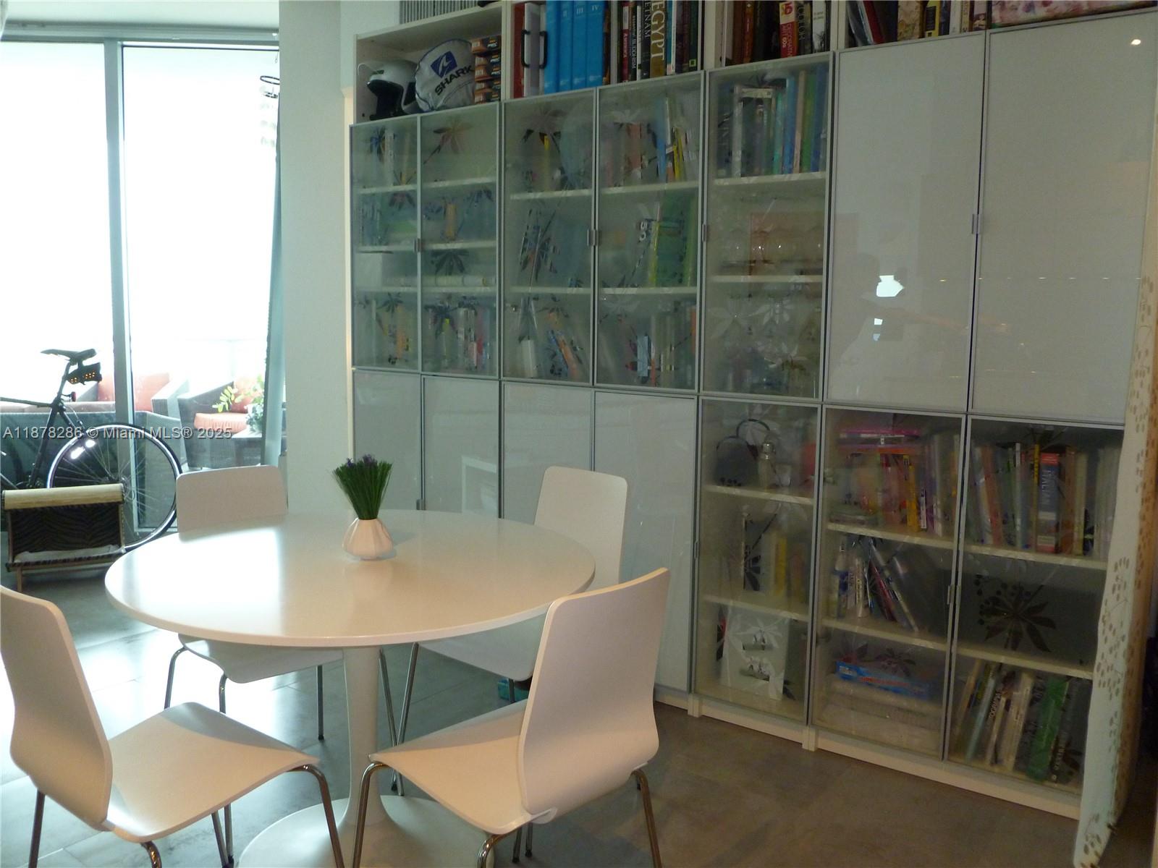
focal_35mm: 28
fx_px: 937
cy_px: 434
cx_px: 579
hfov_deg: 63.4
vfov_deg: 49.7
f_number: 3.3
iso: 250
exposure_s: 1/30
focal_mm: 5
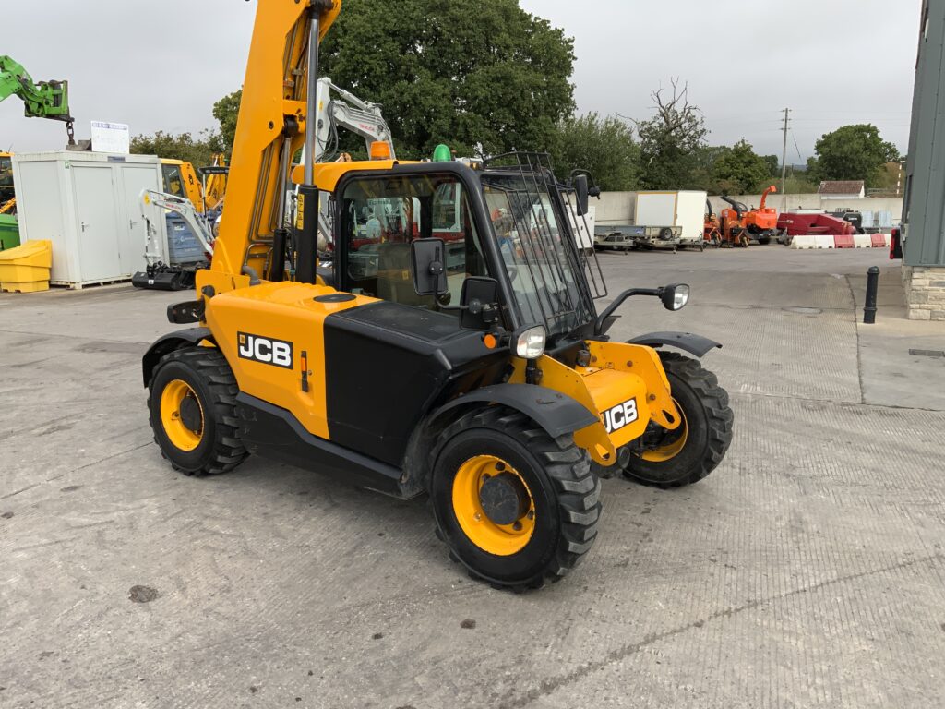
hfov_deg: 61.7
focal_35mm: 29
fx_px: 792
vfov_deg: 48.2
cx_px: 472
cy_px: 354
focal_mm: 3
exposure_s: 1/1121
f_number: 1.8
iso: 16
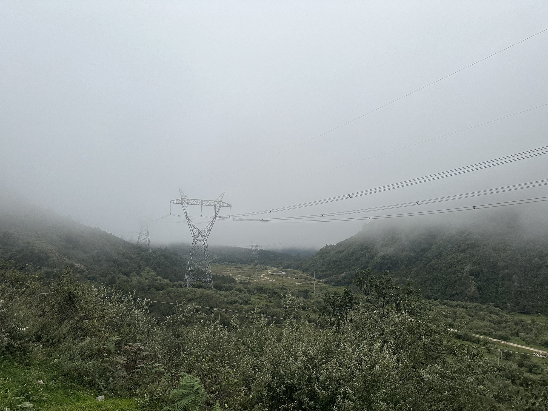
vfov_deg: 56.8
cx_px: 274
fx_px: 380
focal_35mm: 24
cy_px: 206
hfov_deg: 71.6
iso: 250
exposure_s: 1/109
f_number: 1.78
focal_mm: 6.86
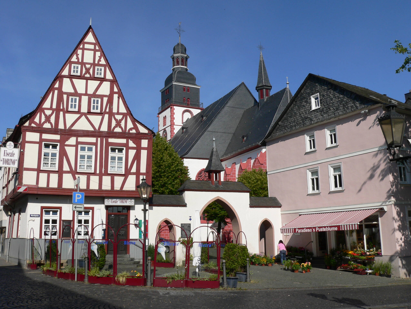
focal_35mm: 36
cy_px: 154
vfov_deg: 39.7
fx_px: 427
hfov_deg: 51.4
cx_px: 206
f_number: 5.6
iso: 80
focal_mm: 6
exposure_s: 1/500
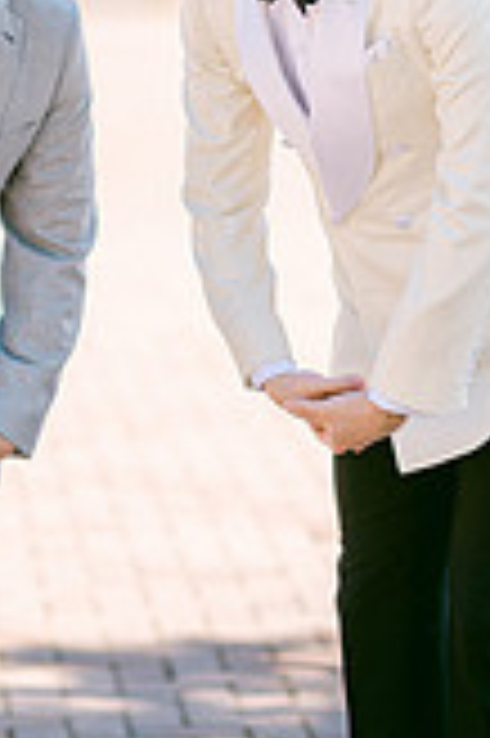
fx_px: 4767
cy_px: 284
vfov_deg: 8.8
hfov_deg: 5.9
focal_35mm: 233
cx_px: 135
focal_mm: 85
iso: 64
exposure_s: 1/1600
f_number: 1.8
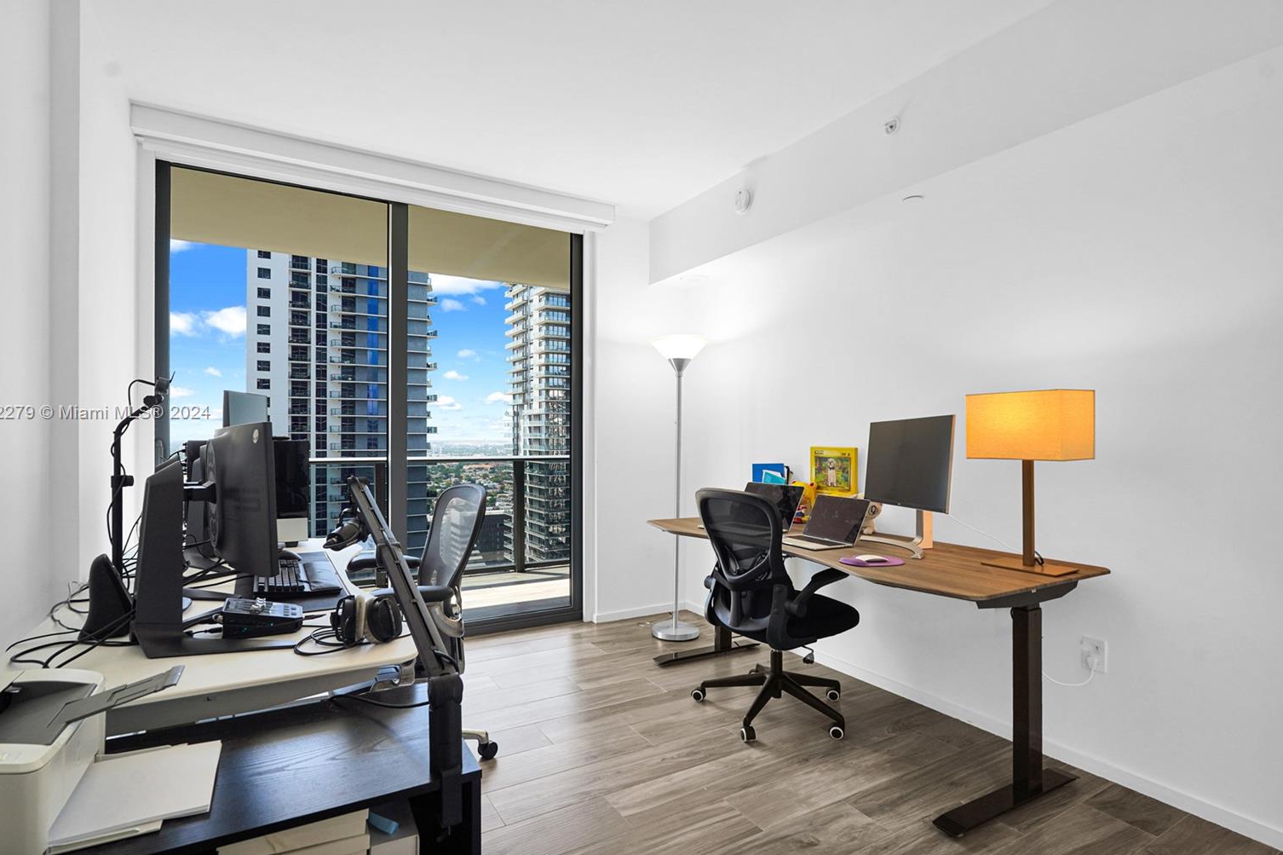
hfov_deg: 93.3
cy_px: 413
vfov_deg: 70.4
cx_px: 618
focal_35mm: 17
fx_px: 606
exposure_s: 1/50
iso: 200
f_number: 8
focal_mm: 16
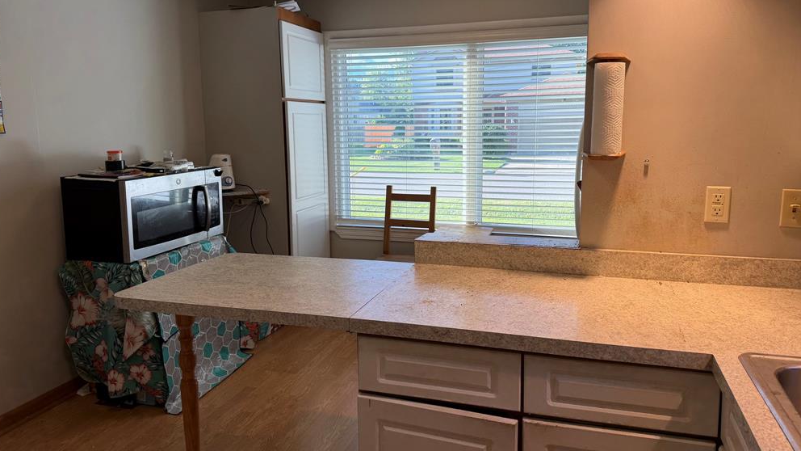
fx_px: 573
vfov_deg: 42.9
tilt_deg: -8.1
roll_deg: +0.8
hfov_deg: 69.9
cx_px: 401
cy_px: 205
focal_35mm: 27
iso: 64
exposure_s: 1/276
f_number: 1.78
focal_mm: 6.76
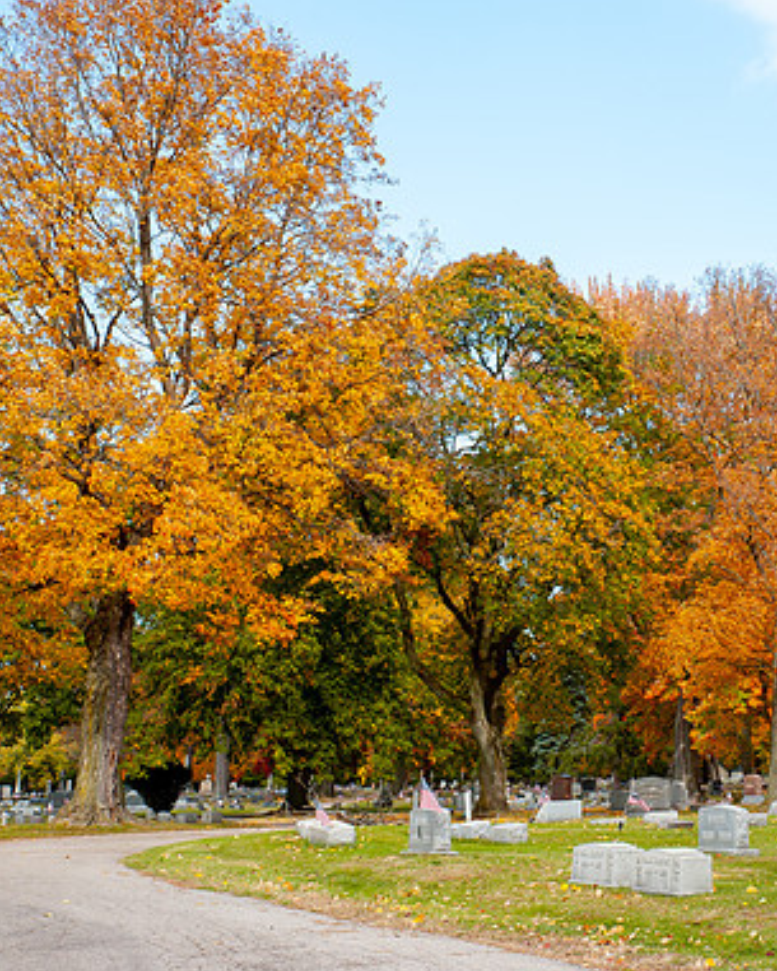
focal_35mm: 60
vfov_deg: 31.4
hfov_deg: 24.7
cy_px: 487
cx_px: 688
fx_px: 1724
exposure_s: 1/160
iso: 400
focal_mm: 42
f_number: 10
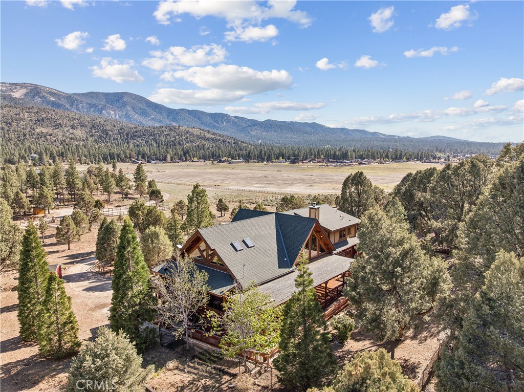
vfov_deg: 56.7
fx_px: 363
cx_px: 262
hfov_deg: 71.6
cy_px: 196
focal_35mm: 24
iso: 310
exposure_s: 1/60
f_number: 2.8
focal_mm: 12.3
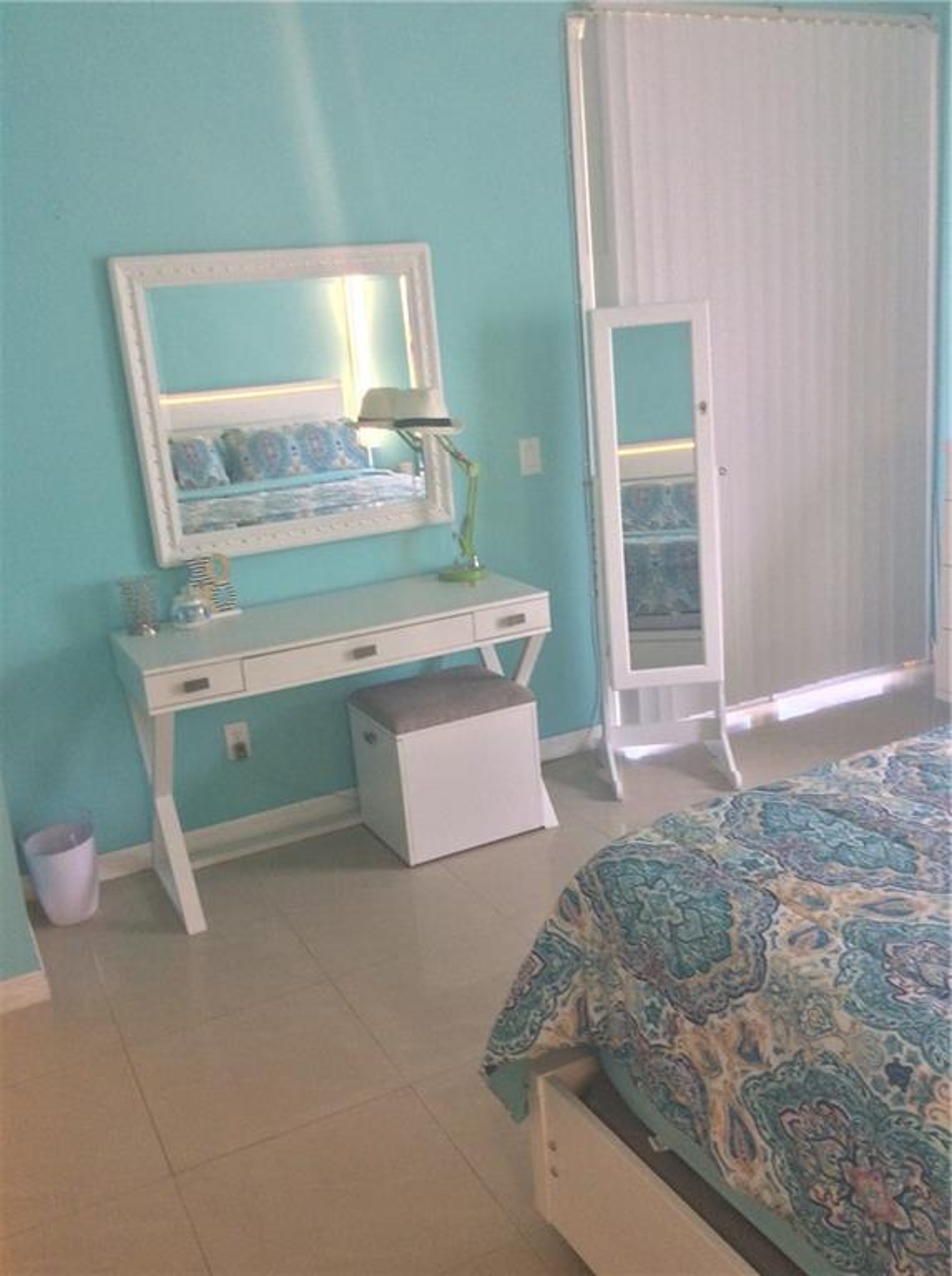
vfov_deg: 56.9
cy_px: 638
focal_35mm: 32
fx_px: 1177
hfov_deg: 44.0
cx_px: 476
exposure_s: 1/24
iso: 50
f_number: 2.4
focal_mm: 3.3
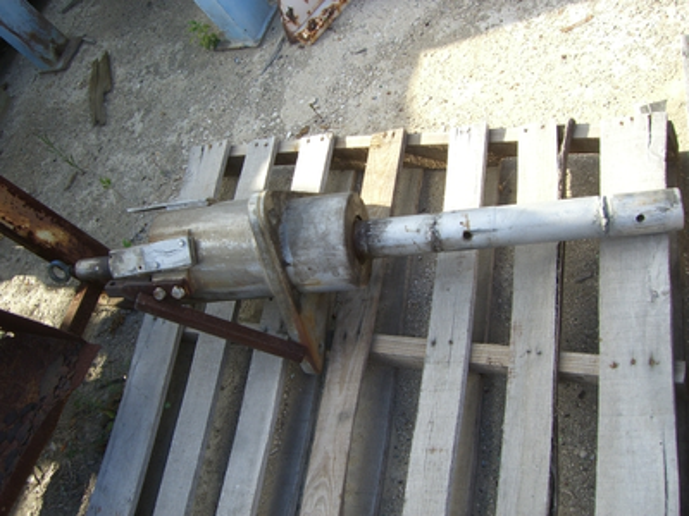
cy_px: 258
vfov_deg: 37.7
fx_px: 756
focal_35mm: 38
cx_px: 344
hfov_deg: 49.0
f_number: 2.7
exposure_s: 1/320
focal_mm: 6.2
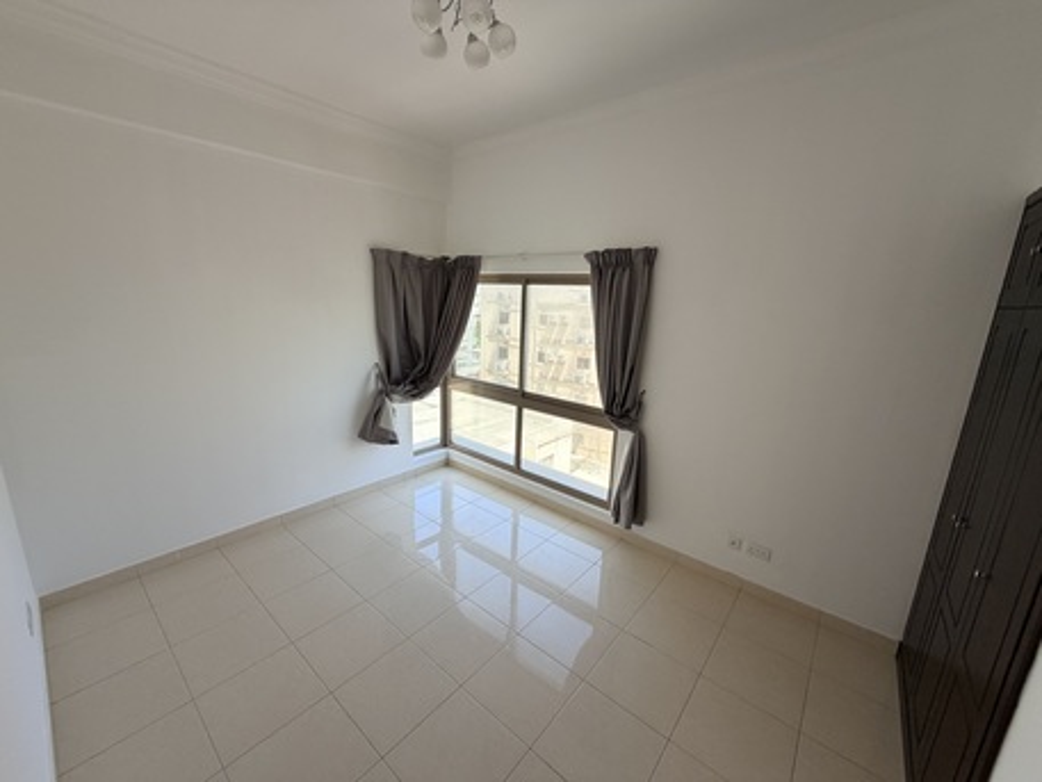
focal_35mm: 14
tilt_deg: -14.0
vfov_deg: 85.7
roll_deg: -1.3
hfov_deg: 102.0
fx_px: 422
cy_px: 391
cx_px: 521
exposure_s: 1/121
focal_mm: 2.22
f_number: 2.2
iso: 125
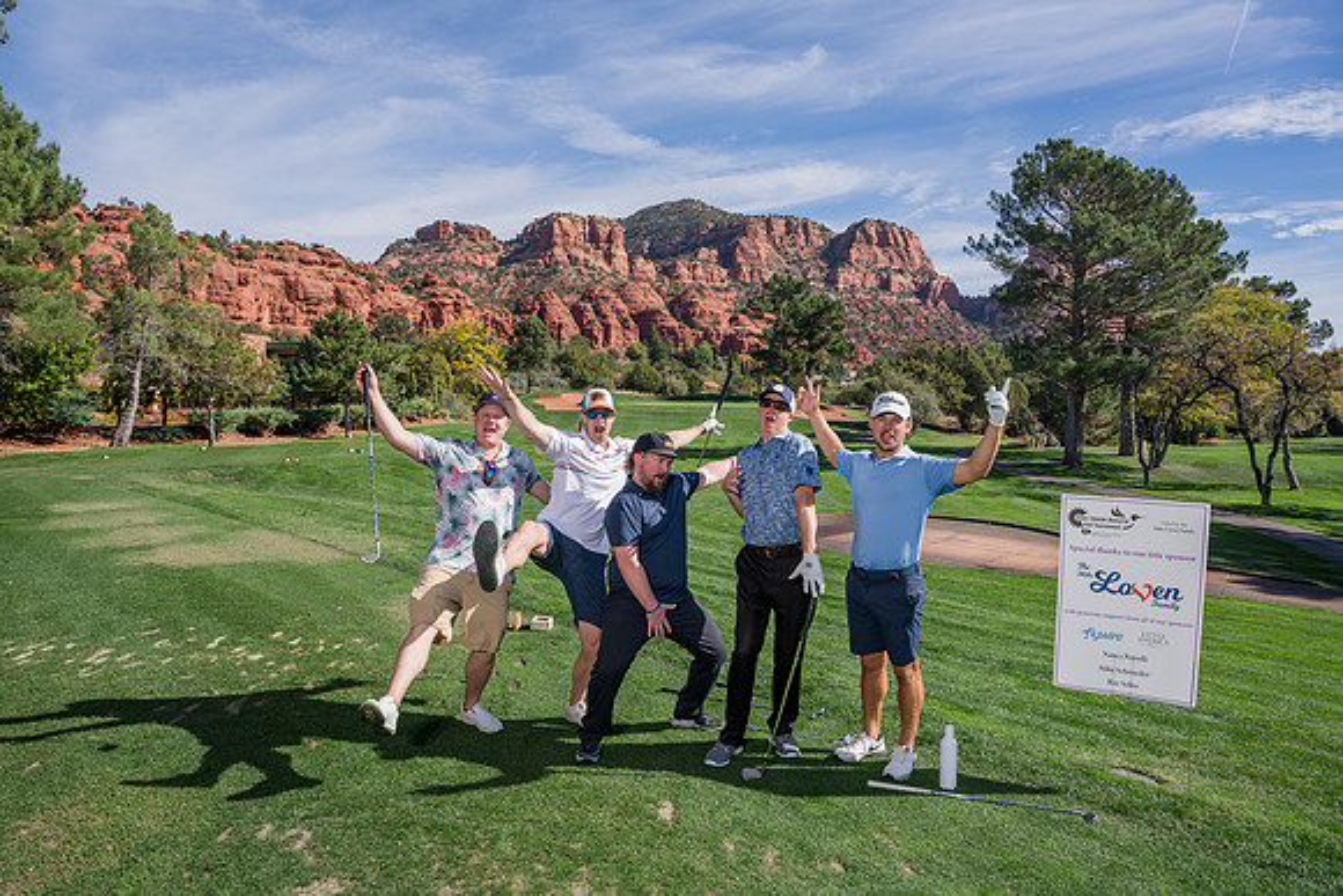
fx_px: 896
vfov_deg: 53.2
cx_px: 672
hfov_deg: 73.7
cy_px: 448
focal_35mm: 24
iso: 250
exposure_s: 1/1250
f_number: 4.5
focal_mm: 24
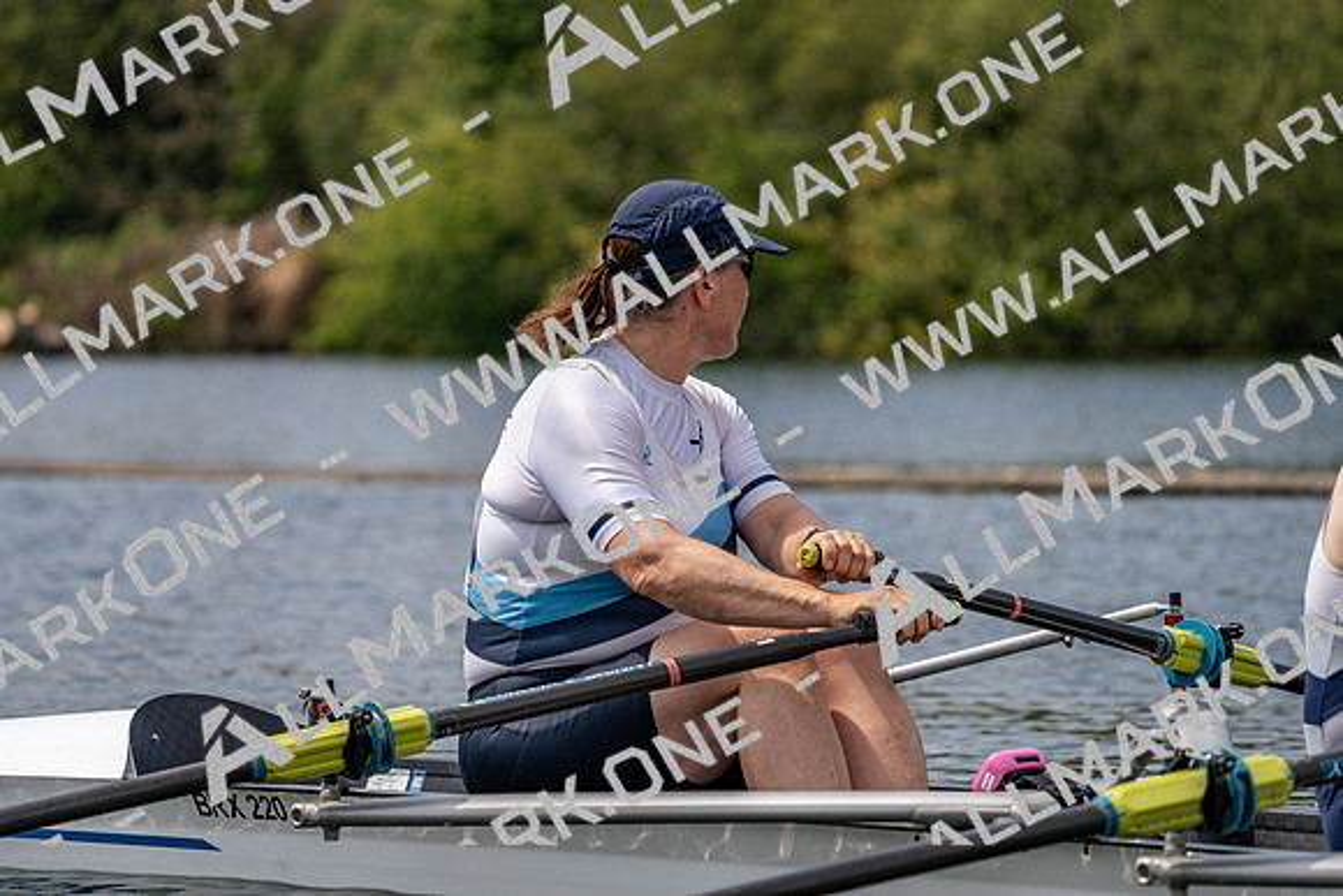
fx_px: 7463
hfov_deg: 10.3
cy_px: 448
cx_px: 672
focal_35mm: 200
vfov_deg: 6.9
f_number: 5.6
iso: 200
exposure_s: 1/1600
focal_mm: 200
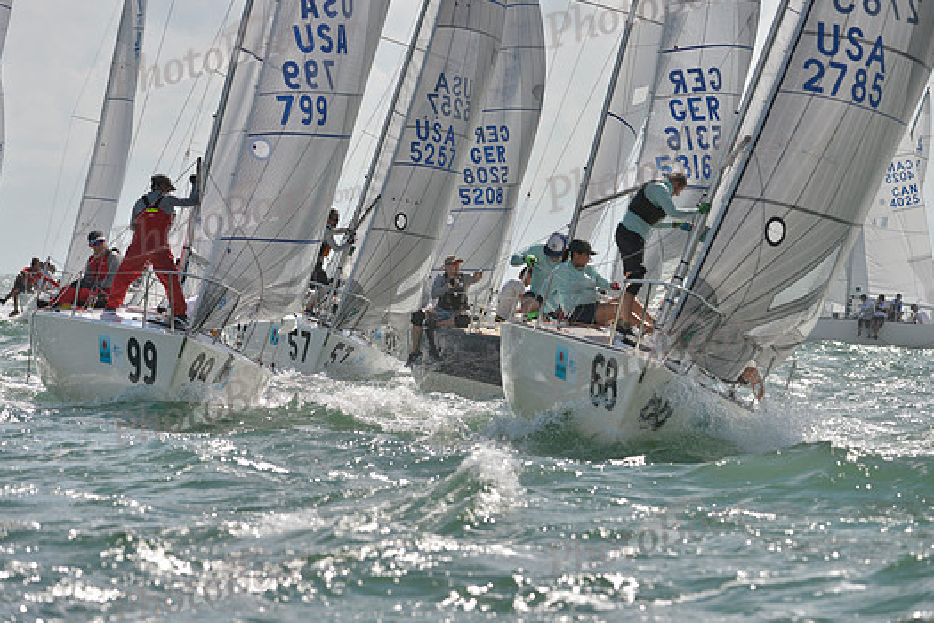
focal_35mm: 221
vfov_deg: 6.2
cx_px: 455
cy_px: 284
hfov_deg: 9.3
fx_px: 5733
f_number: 6.3
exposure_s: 1/2500
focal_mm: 200
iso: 280
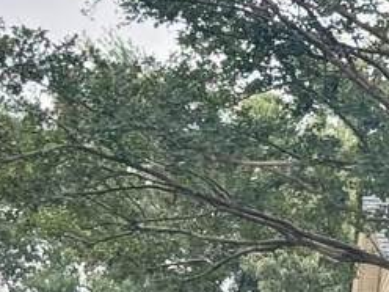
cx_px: 894
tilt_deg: +7.5
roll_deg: +2.4
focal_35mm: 248
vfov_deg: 5.9
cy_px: 480
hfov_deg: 7.5
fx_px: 2787
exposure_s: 1/621
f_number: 1.78
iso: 64
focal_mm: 6.76
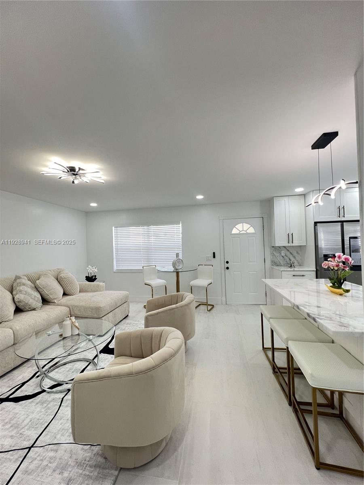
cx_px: 182
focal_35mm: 13
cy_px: 242
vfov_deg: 106.2
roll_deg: +2.8
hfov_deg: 89.9
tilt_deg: +0.0
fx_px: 182
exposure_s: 1/99
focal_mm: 1.57
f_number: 1.8
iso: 125
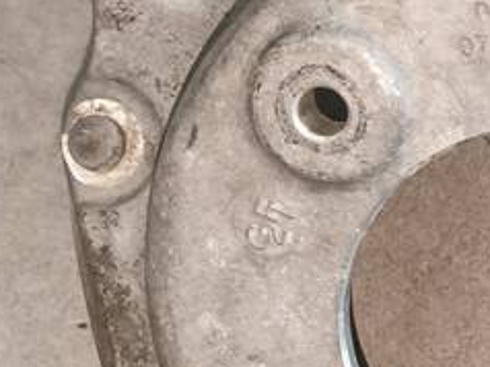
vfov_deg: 13.2
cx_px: 597
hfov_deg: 16.8
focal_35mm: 112
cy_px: 262
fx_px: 1584
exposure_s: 1/33.3
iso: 1250
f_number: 1.5
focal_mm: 4.94
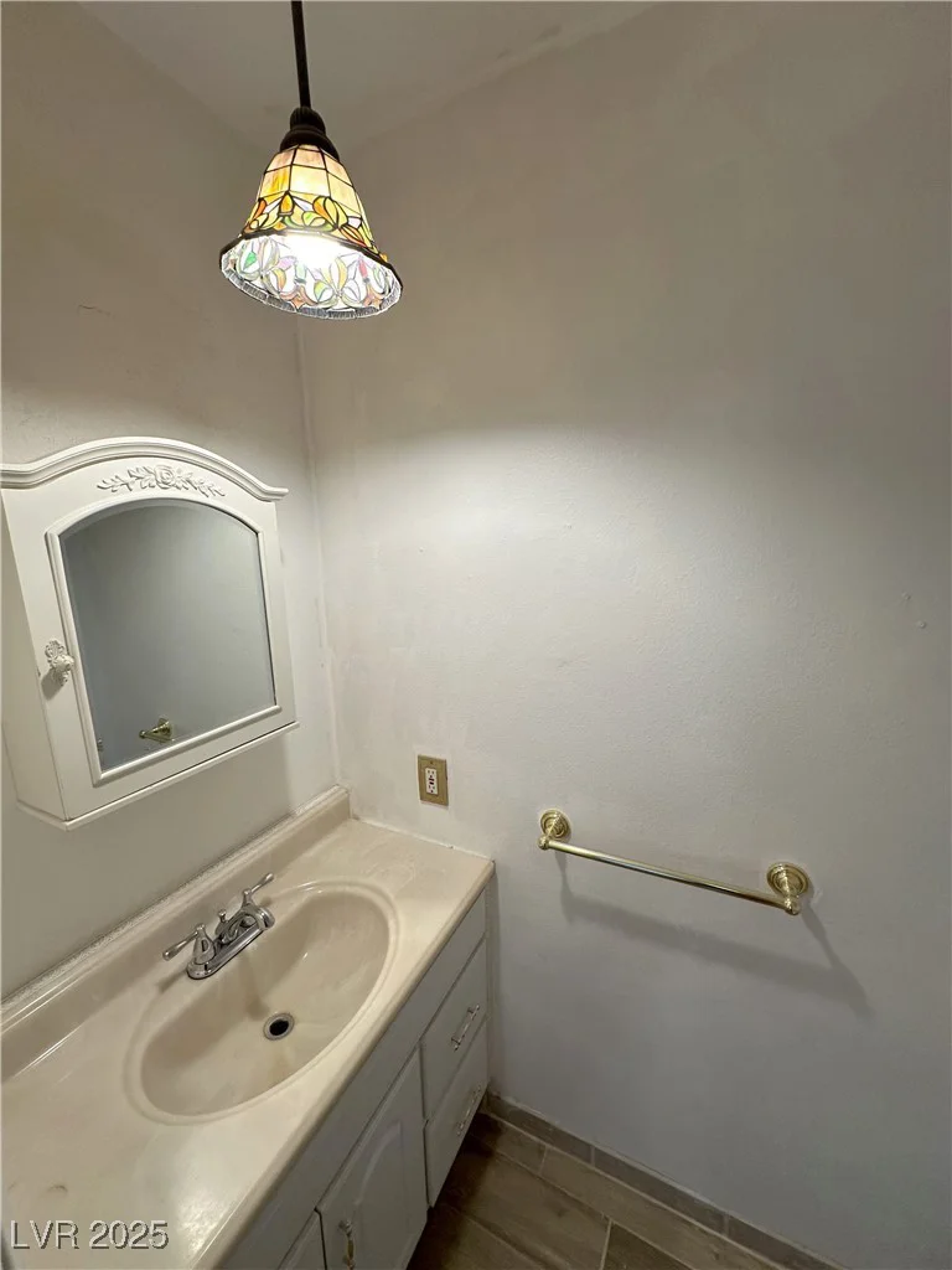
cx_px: 476
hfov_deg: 85.7
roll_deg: +0.8
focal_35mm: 14
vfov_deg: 102.1
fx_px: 513
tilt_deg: -13.2
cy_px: 635
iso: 160
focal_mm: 2.22
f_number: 2.2
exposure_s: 1/120
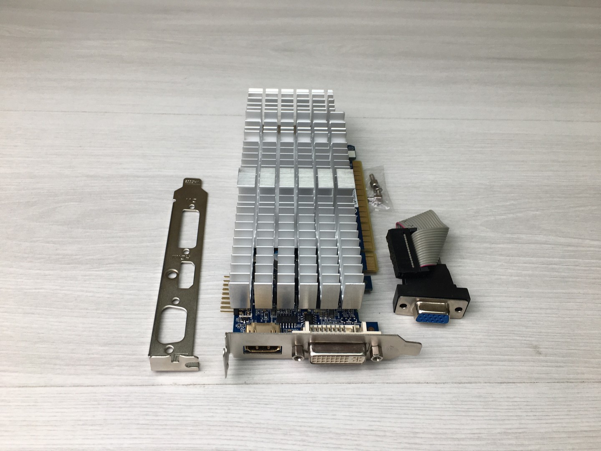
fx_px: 503
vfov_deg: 48.2
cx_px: 300
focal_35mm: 29
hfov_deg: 61.7
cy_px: 226
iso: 25
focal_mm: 4.15
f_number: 2.2
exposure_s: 1/100
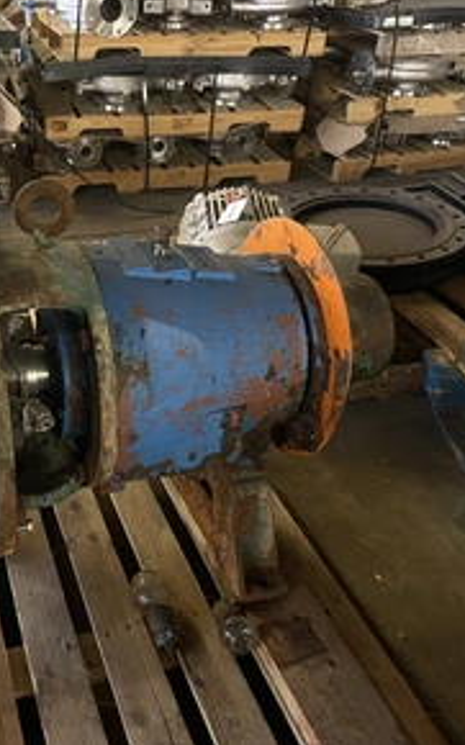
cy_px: 365
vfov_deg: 51.6
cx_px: 41
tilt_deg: -31.8
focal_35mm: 38
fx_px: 771
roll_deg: +1.3
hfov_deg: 31.8
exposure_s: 1/30
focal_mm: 5.1
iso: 800
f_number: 1.6
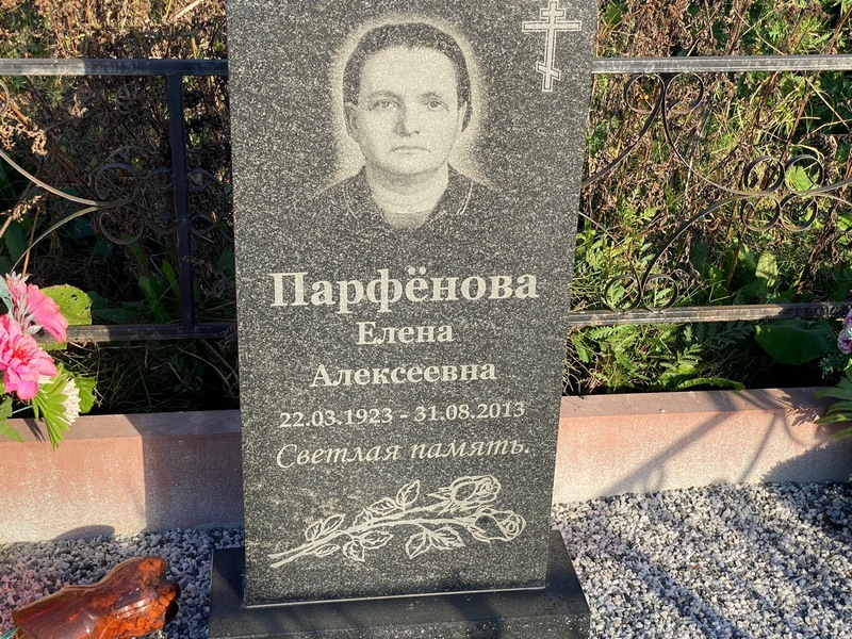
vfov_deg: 28.0
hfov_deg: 36.8
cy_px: 320
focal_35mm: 52
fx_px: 1280
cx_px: 426
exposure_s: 1/631
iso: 20
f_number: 2
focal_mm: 6
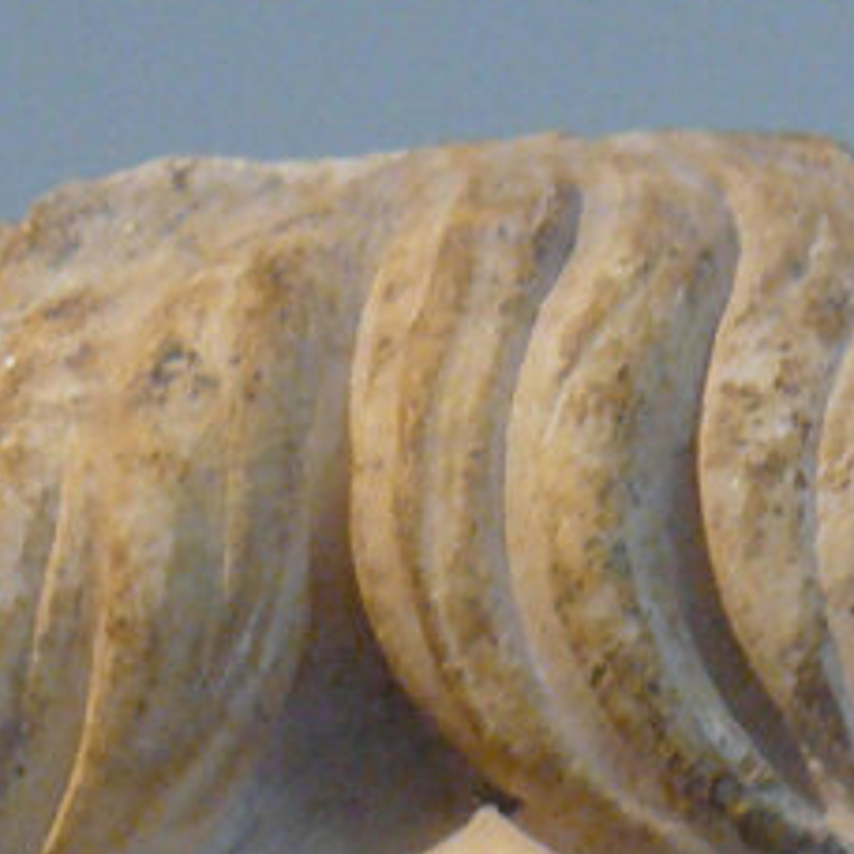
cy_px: 2290
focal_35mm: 493
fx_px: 13760
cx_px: 648
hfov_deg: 3.6
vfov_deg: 3.5
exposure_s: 1/20
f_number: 3.2
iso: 200
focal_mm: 15.5
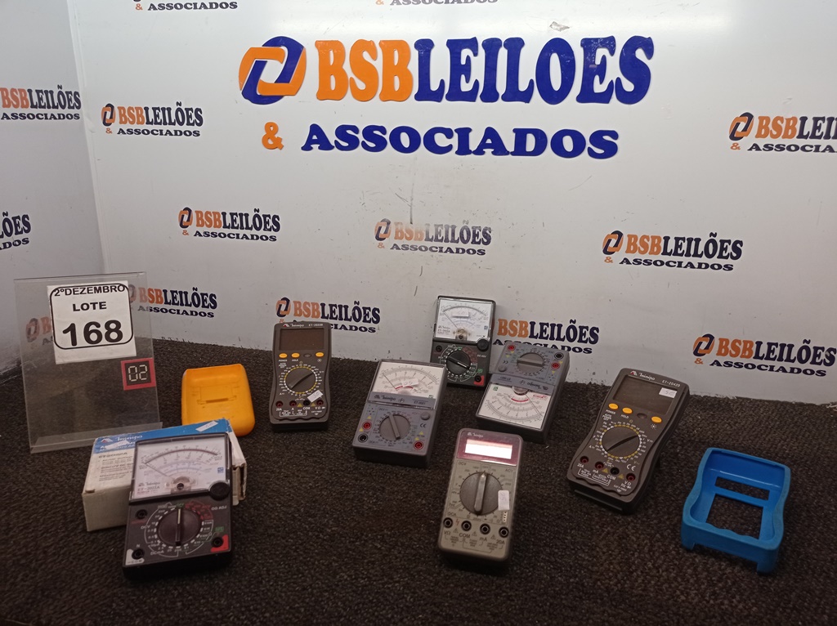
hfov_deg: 63.5
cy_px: 313
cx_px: 418
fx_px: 676
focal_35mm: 28
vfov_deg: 49.7
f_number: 1.79
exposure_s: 1/60
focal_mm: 4.7
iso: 112
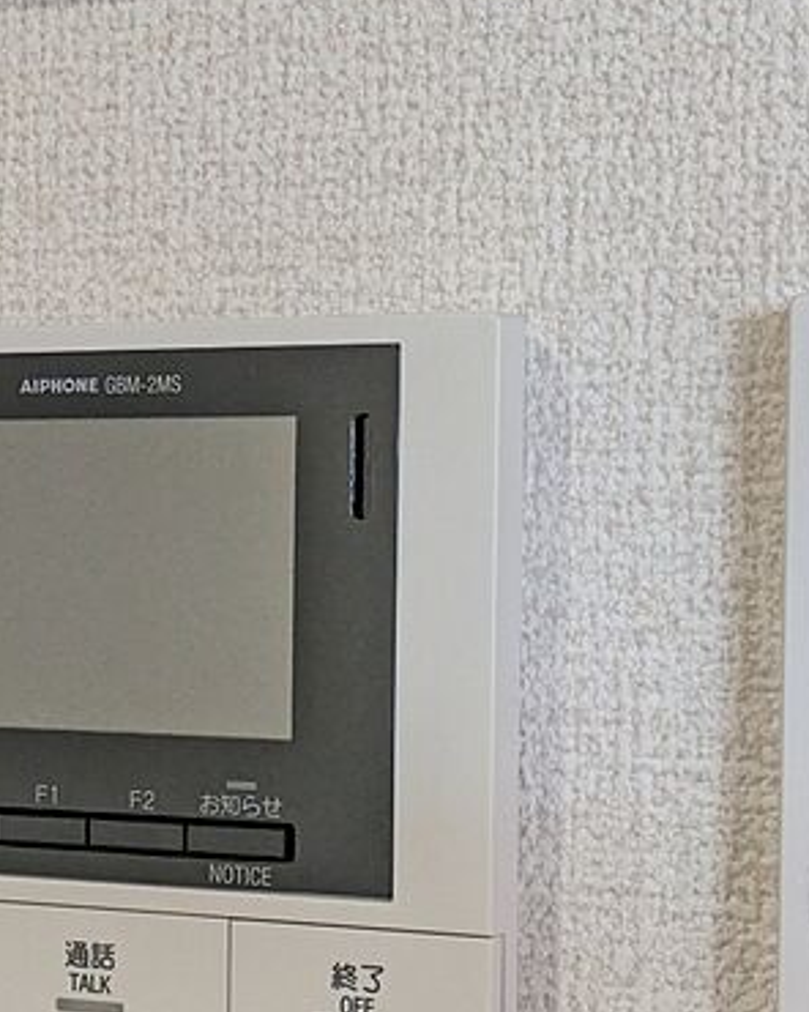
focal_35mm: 86
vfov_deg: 22.2
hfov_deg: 17.7
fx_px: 2574
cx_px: 128
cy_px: 621
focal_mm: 5.43
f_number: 1.89
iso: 692
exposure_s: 1/120
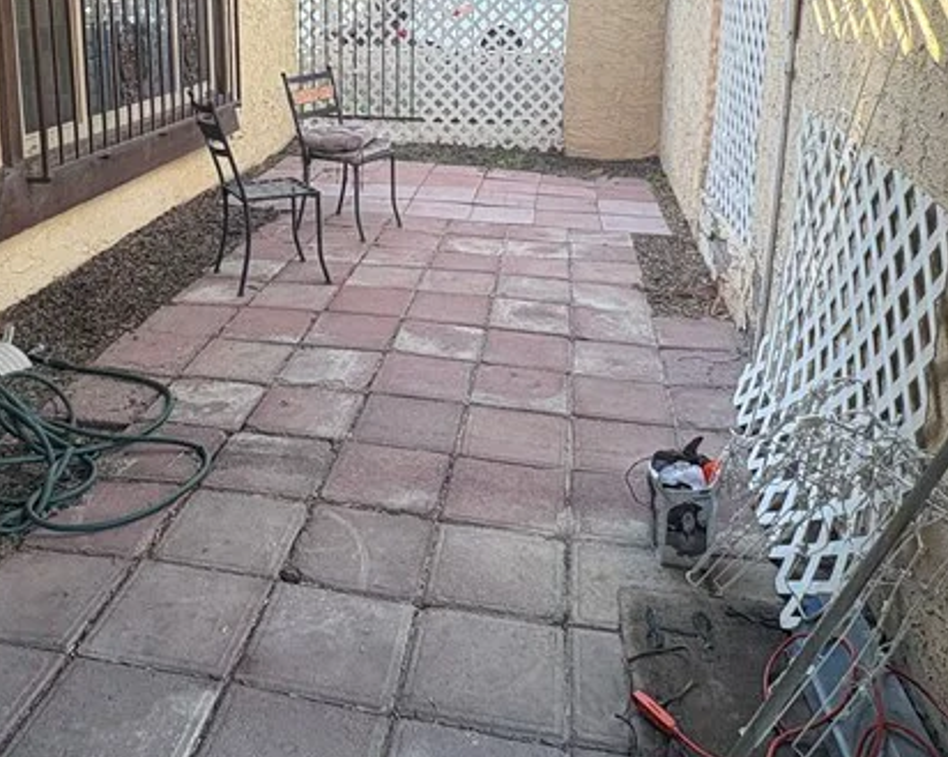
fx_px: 953
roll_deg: -0.5
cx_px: 380
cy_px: 177
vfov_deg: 41.8
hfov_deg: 52.5
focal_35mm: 34
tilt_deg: -12.2
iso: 64
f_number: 2.2
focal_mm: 2.22
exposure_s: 1/99
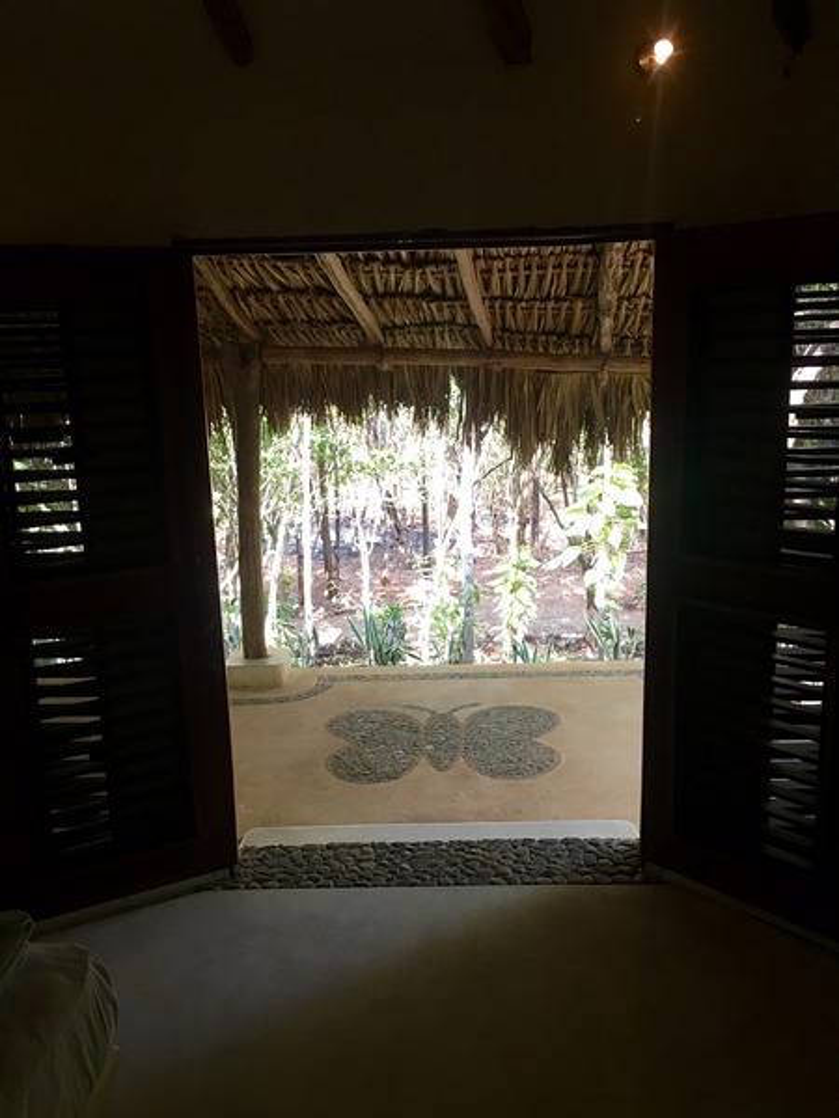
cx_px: 420
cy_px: 559
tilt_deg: -11.9
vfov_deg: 61.7
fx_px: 937
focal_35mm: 29
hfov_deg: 48.2
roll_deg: +1.8
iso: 64
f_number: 2.2
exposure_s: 1/15
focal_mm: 4.15
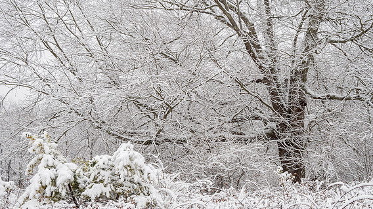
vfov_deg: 22.6
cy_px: 95
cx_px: 183
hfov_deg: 39.2
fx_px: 524
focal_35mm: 53
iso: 180
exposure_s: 1/50
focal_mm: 33
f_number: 10
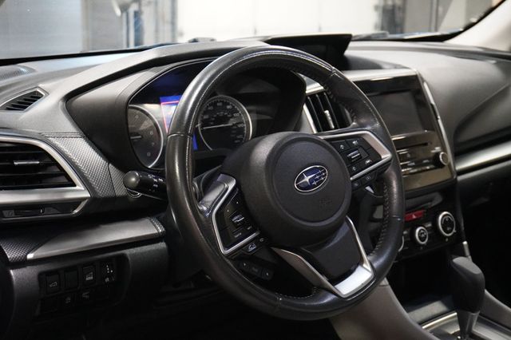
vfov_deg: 26.5
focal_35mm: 51
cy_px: 170
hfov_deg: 38.9
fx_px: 724
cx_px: 256
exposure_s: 1/50
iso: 6400
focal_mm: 34
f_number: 5
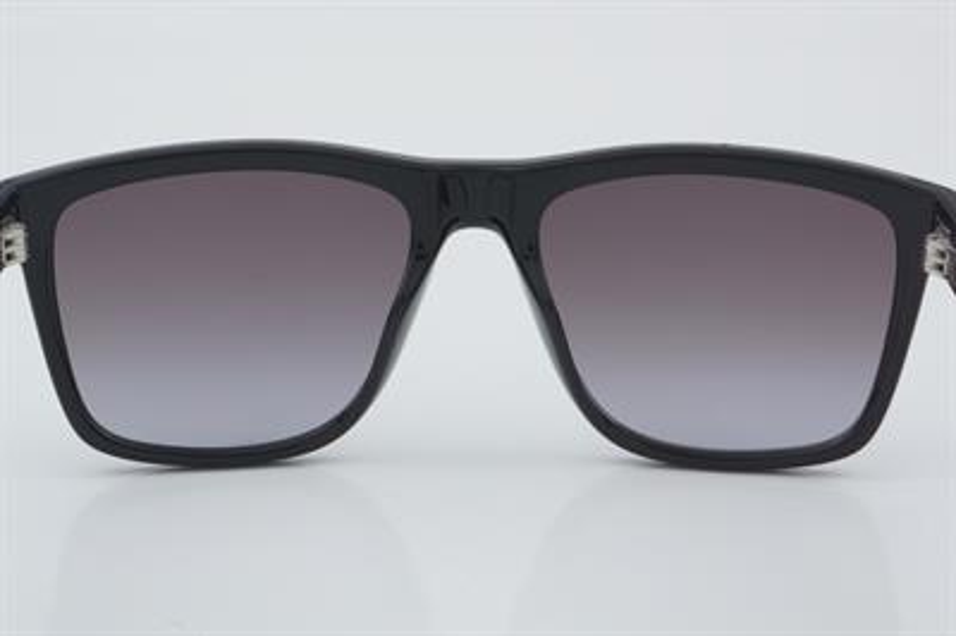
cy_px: 318
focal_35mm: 82
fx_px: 2189
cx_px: 478
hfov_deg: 24.6
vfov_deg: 16.5
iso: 100
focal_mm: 55
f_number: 32
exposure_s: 1/4
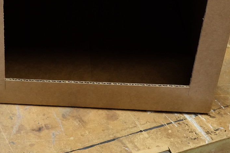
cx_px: 64
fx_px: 492
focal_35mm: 77
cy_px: 23
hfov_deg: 26.1
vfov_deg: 17.5
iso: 200
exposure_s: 1/2.5
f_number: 11
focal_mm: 18
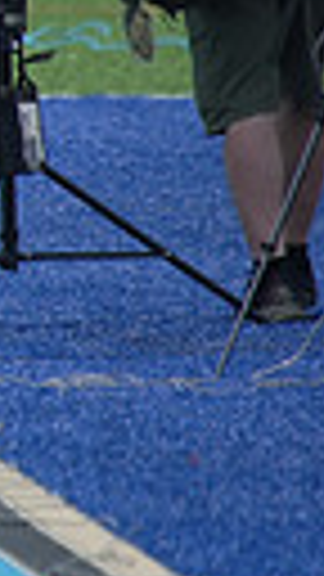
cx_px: -778
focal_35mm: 1898
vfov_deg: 1.1
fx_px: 28989
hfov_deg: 0.6
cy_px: -146
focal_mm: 400
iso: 400
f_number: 5.6
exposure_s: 1/2000
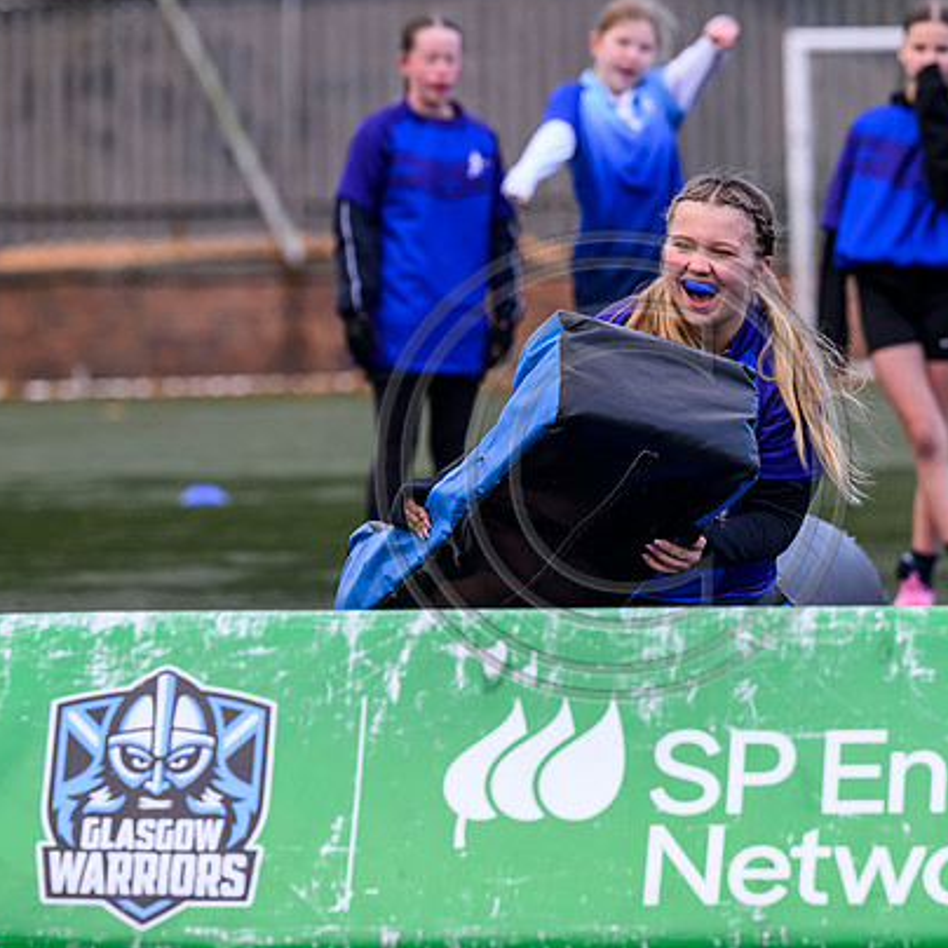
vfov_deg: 6.4
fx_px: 8459
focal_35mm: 273
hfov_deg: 6.4
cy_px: 493
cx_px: 729
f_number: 4
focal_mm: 175
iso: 1600
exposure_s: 1/1600
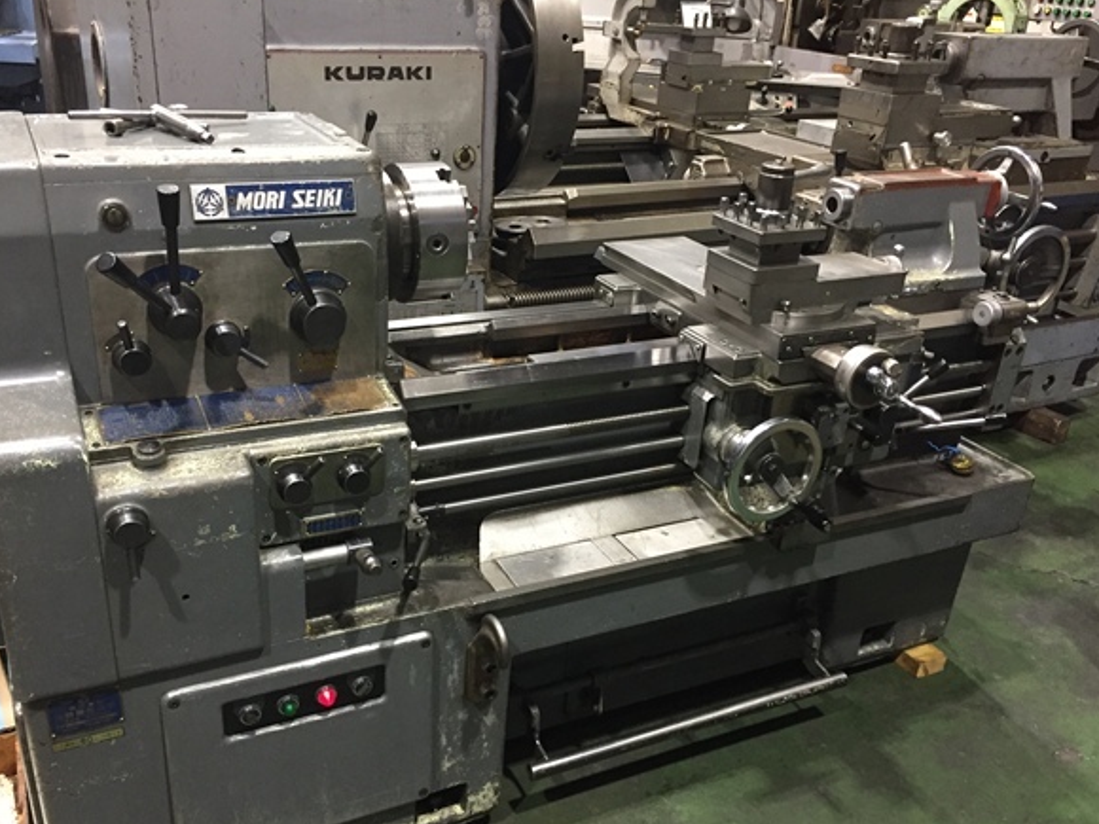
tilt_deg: -26.3
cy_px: 449
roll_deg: -3.8
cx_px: 508
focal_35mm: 32
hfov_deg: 56.8
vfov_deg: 44.1
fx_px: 1016
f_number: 2.2
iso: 200
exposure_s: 1/30
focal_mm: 4.15
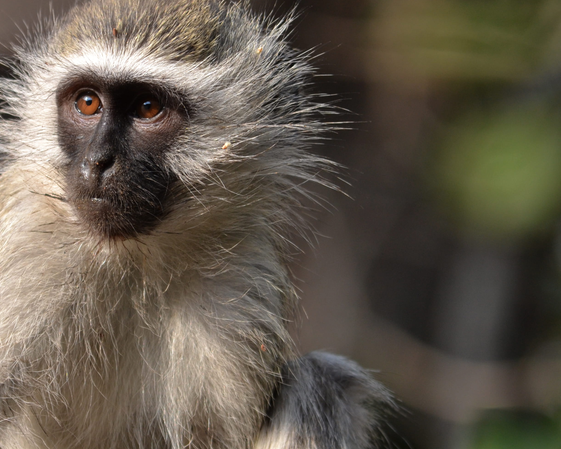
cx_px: 144
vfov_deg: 3.0
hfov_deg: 3.7
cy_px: 267
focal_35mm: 517
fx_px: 8583
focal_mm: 195
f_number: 5.6
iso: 320
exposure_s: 1/500
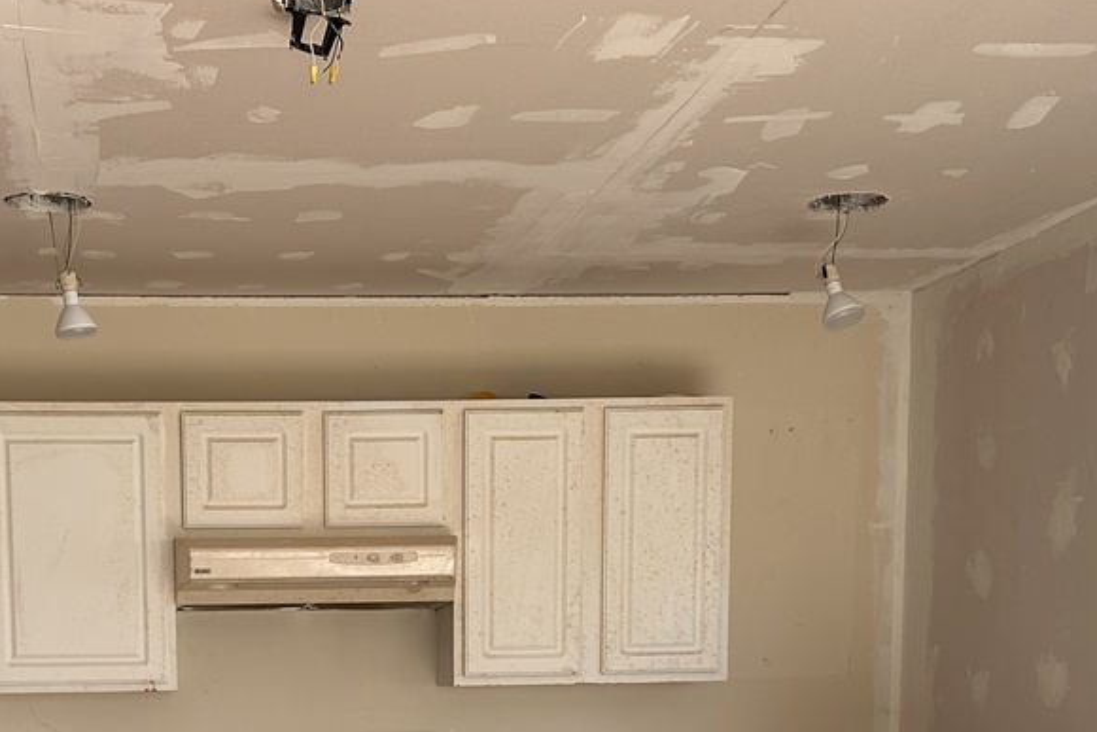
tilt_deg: -4.6
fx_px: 1890
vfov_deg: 20.5
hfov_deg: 31.7
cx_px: 253
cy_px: 876
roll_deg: +1.6
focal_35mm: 62
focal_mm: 6.86
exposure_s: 1/360
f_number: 1.78
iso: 80
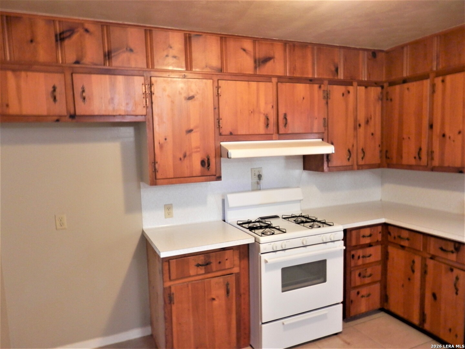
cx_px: 232
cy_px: 174
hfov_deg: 69.4
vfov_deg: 54.9
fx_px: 336
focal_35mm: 25
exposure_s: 1/13
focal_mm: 4.5
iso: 200
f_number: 3
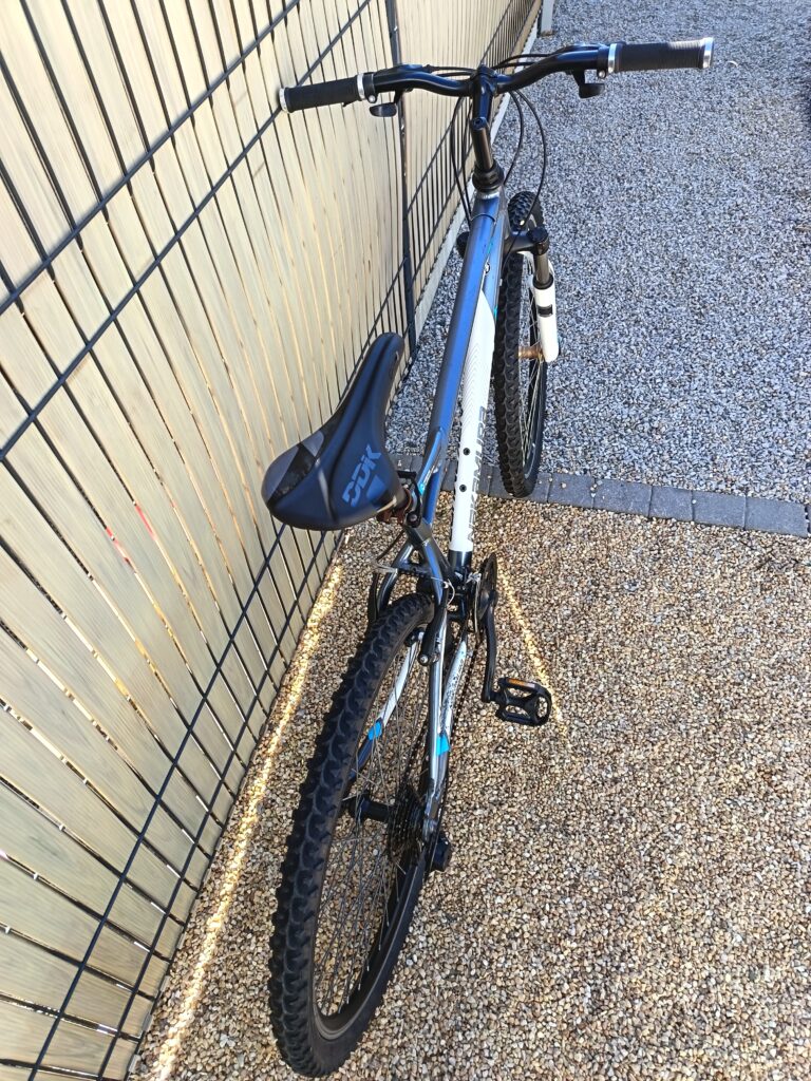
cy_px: 540
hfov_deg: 56.8
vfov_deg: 71.6
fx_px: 750
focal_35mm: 24
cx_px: 406
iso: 128
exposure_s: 1/129
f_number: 1.75
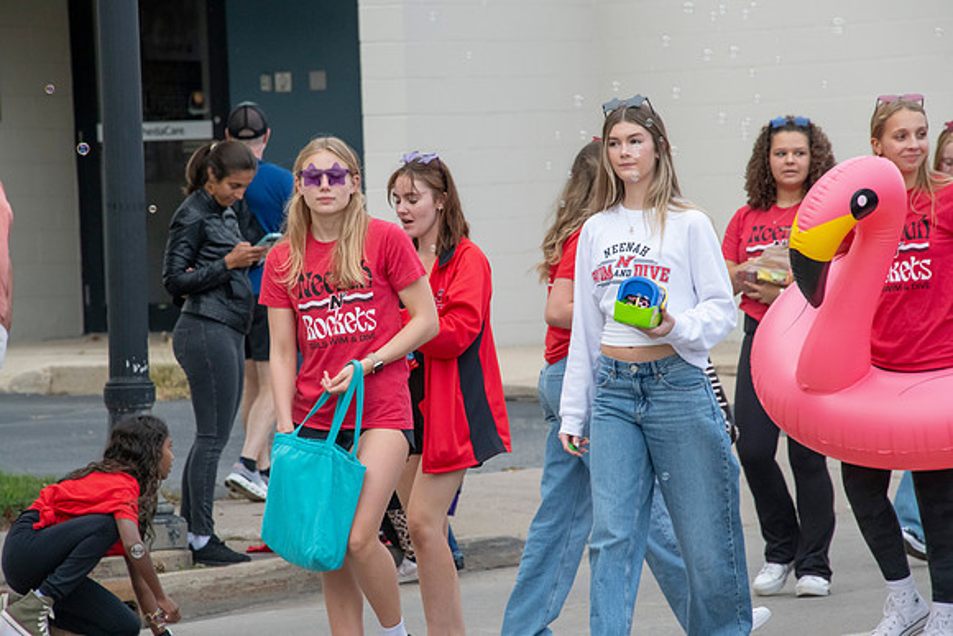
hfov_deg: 6.9
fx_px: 7943
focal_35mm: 300
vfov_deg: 4.6
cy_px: 318
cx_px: 476
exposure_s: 1/400
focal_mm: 300
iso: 3200
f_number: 11
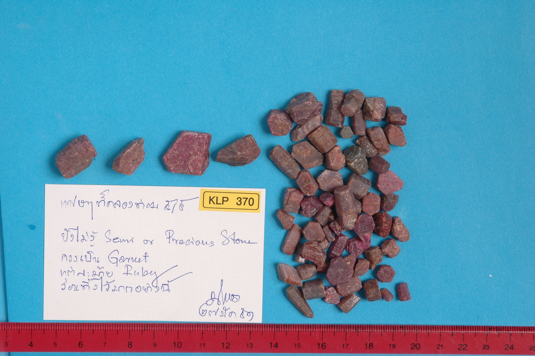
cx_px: 268
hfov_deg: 24.6
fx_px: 1225
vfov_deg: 16.5
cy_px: 178
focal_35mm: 82
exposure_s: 1/6
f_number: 22
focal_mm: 55
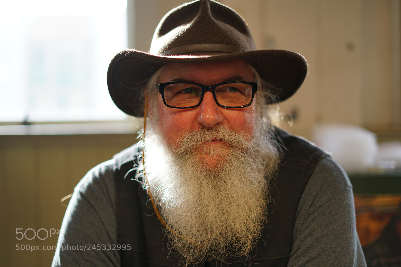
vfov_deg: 27.0
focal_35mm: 50
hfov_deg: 39.6
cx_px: 200
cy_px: 134
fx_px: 557
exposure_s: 1/200
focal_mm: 50
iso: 100
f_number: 2
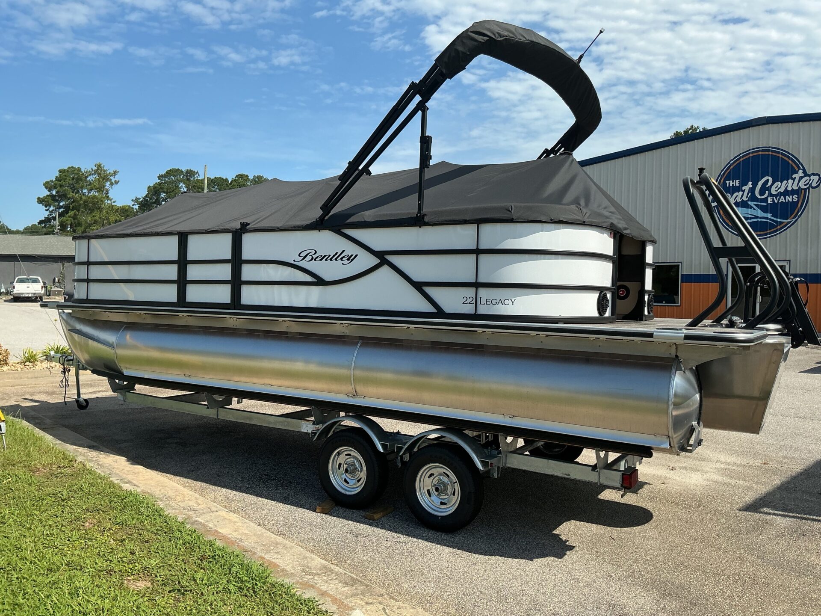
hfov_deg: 61.7
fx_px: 688
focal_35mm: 29
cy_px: 308
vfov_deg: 48.2
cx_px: 410
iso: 25
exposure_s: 1/1786
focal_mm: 3
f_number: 1.8
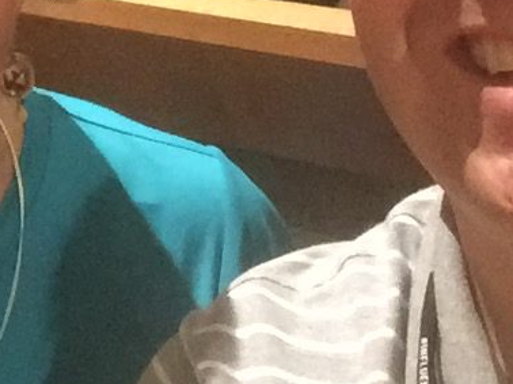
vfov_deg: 14.0
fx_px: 1555
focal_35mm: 105
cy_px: 71
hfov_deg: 18.7
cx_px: 232
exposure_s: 1/15
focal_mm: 2.65
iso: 640
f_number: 2.2
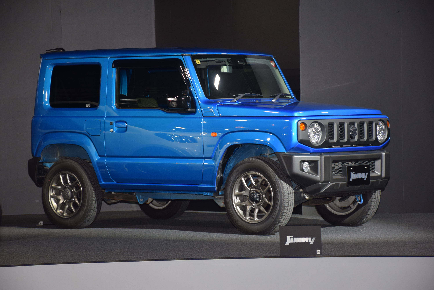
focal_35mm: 120
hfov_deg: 17.0
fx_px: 1448
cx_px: 217
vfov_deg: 11.4
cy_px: 145
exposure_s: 1/80
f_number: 5.3
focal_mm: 80
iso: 800
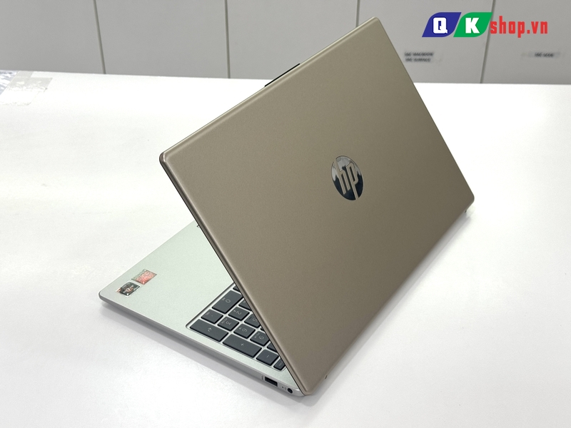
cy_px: 214
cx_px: 286
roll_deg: +1.1
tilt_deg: -34.6
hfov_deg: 39.7
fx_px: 792
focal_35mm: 48
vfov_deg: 30.3
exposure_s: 1/121
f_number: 1.78
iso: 50
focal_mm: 6.76
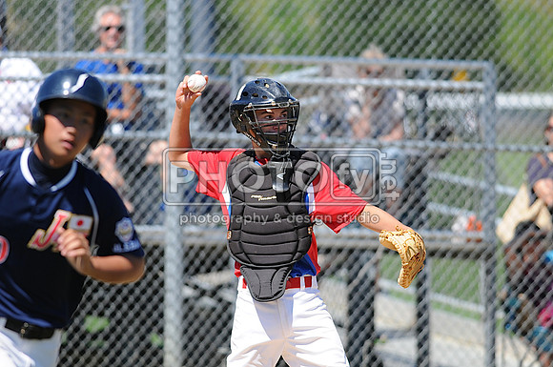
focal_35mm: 450
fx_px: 6903
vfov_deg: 3.0
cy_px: 184
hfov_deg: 4.6
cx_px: 276
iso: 200
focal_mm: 300
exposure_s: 1/1250
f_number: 4
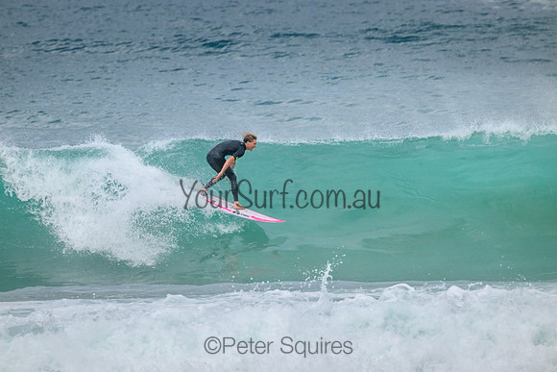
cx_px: 278
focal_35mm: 800
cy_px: 186
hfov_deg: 2.6
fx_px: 12380
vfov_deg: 1.7
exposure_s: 1/2000
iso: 1000
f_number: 11
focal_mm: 800
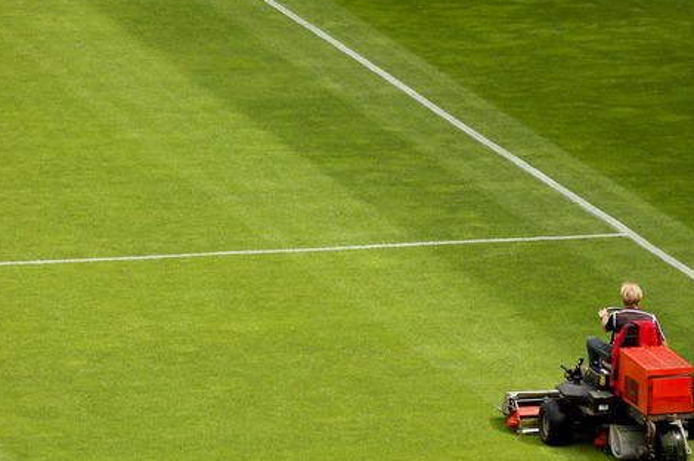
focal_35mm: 350
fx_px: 6738
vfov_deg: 3.9
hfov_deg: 5.9
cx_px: 372
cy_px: 260
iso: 200
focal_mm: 200
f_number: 4.8
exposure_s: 1/1500
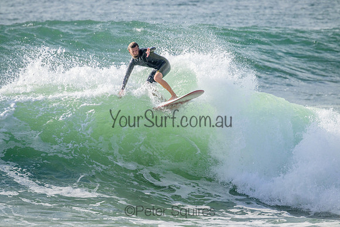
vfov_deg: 1.7
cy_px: 114
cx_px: 170
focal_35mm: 800
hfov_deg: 2.6
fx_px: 7557
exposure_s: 1/2000
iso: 900
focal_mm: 800
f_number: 11
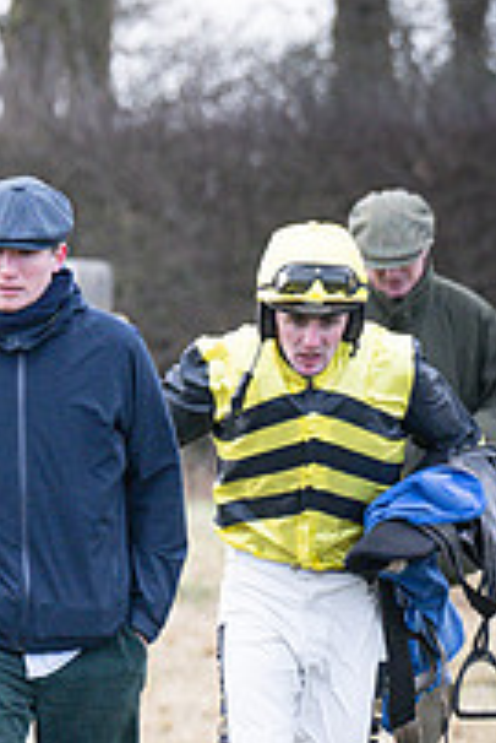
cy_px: 577
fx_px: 19619
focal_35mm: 951
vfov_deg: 2.2
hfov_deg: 1.4
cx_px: -676
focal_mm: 190
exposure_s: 1/640
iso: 400
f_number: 4.5
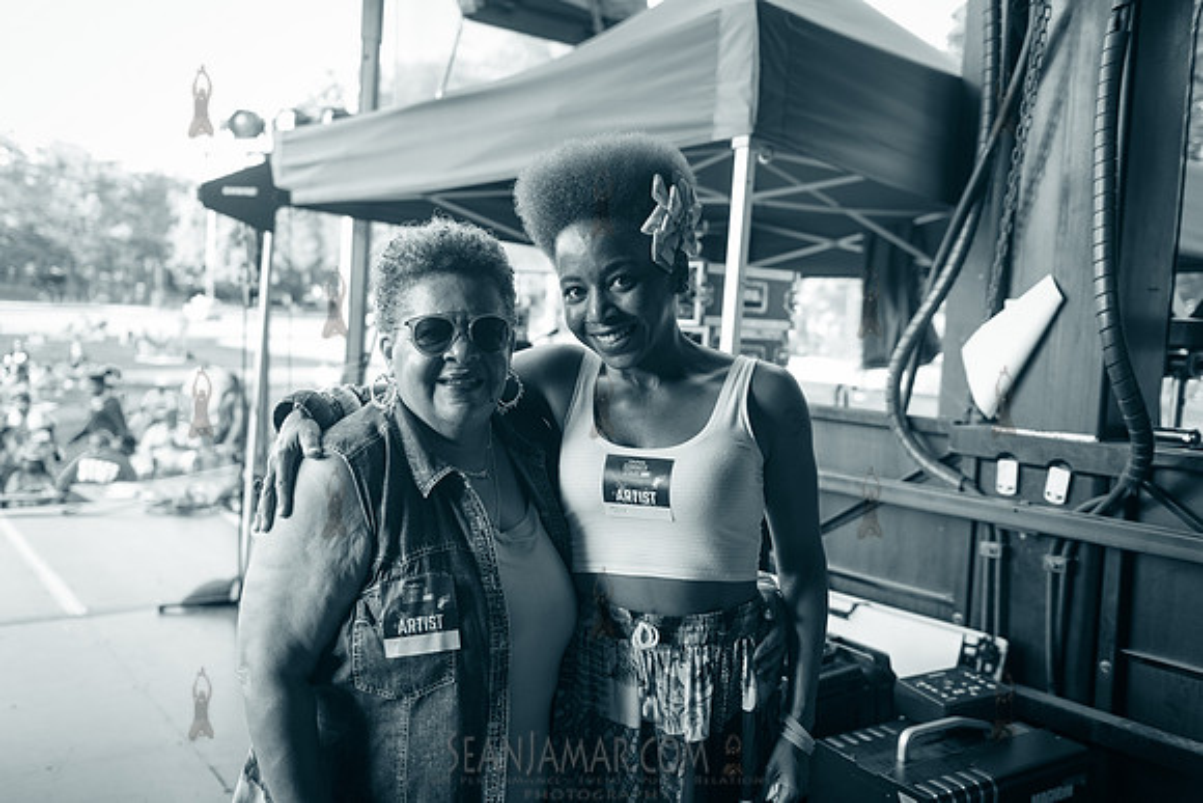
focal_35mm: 32
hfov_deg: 58.7
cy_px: 402
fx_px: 1070
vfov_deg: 41.1
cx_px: 602
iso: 500
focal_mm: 32
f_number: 3.2
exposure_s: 1/160
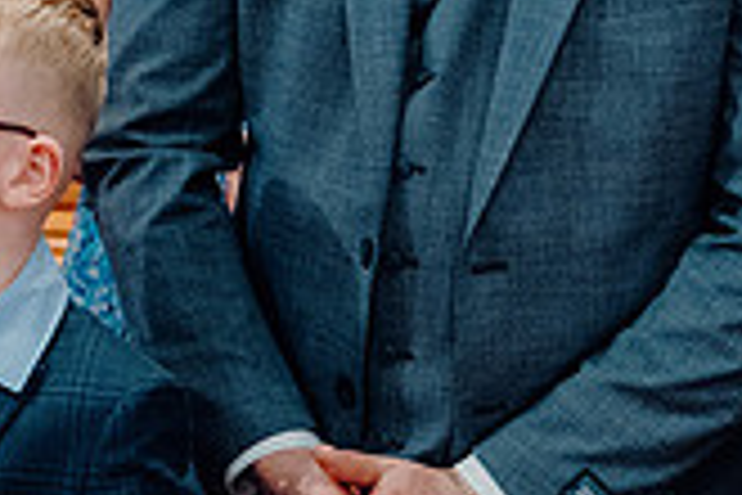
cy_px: 254
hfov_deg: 14.1
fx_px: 2824
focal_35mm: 137
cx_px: -324
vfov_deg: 10.0
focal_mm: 26
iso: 5000
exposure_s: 1/160
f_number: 3.5
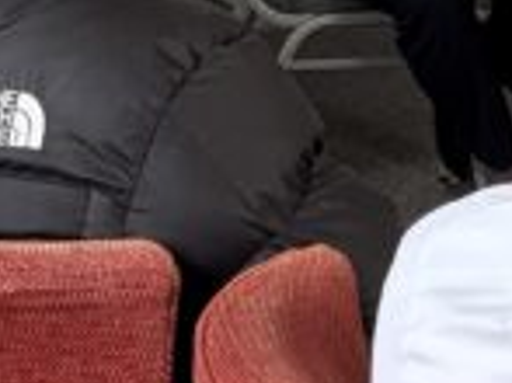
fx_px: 2675
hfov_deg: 10.8
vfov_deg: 7.1
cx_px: 603
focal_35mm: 181
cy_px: -850
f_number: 1.6
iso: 64
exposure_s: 1/121
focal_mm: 5.96
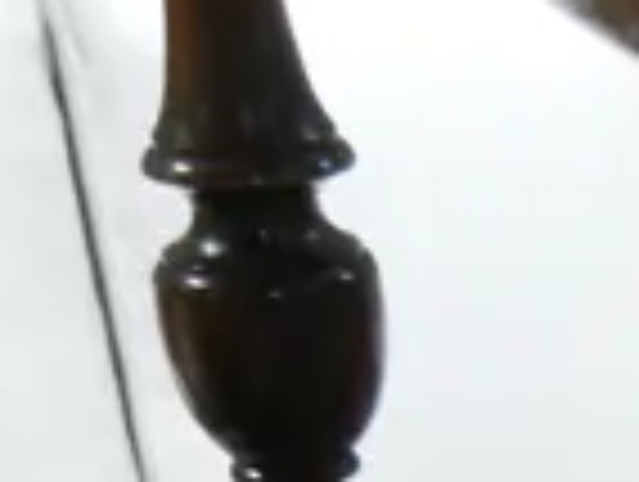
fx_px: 3735
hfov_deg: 7.9
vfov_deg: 7.1
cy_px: 1007
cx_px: 2156
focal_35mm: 202
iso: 500
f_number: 3.5
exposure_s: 1/60
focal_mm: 14
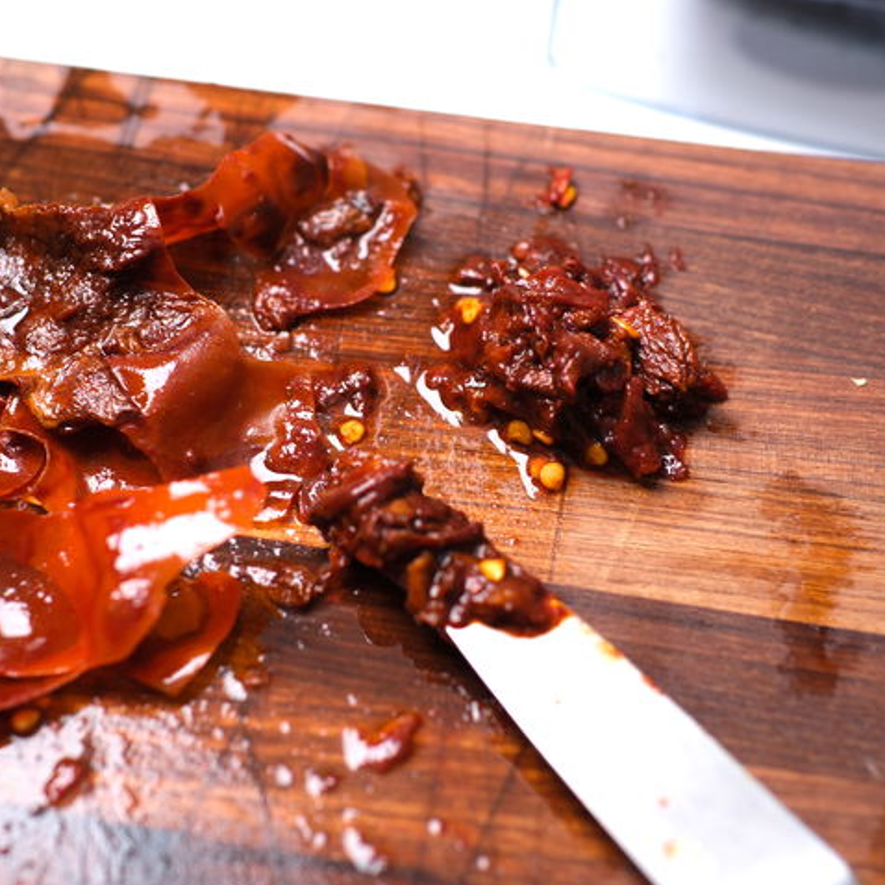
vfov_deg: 28.6
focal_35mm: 60
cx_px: 326
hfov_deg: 28.5
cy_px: 441
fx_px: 1735
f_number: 2.8
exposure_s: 1/42
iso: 200
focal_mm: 30
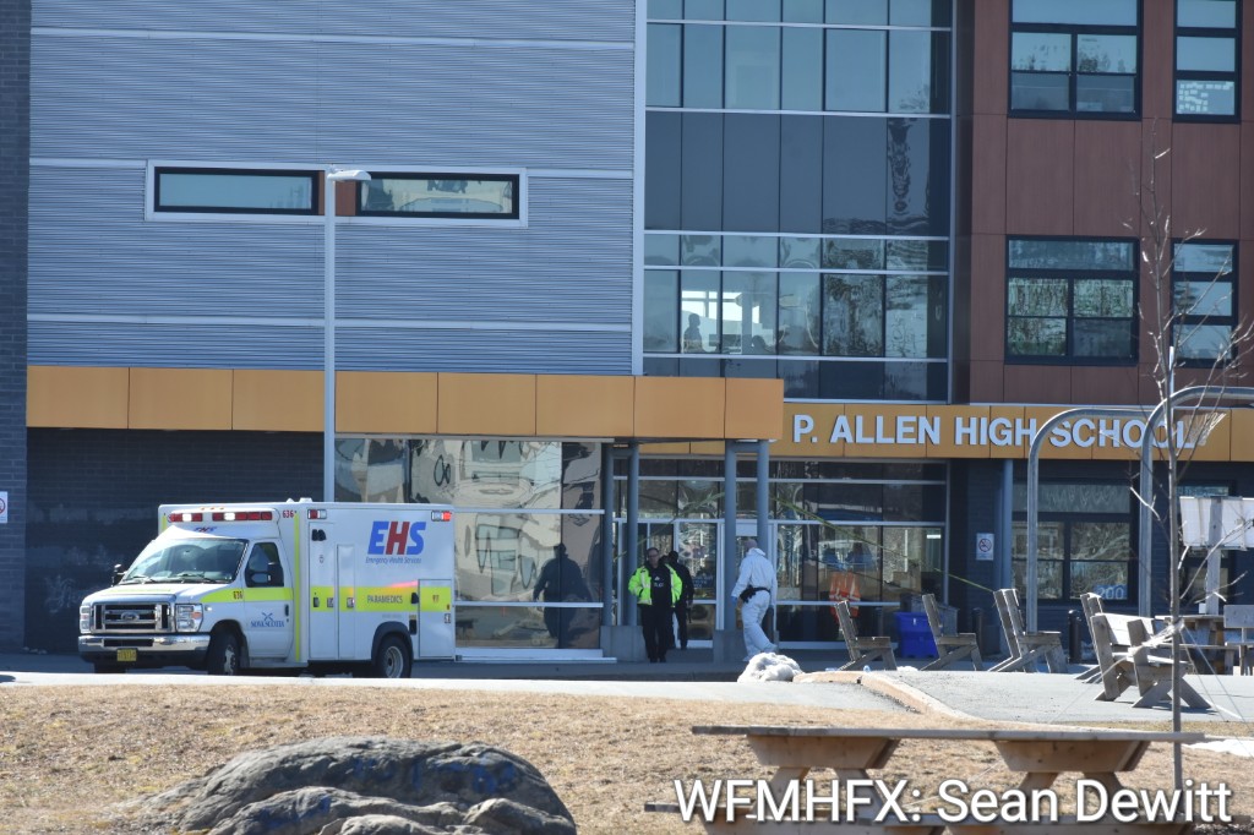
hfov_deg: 7.4
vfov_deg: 4.9
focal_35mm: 278
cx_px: 627
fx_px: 9663
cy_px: 418
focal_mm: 185
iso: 500
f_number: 10
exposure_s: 1/400
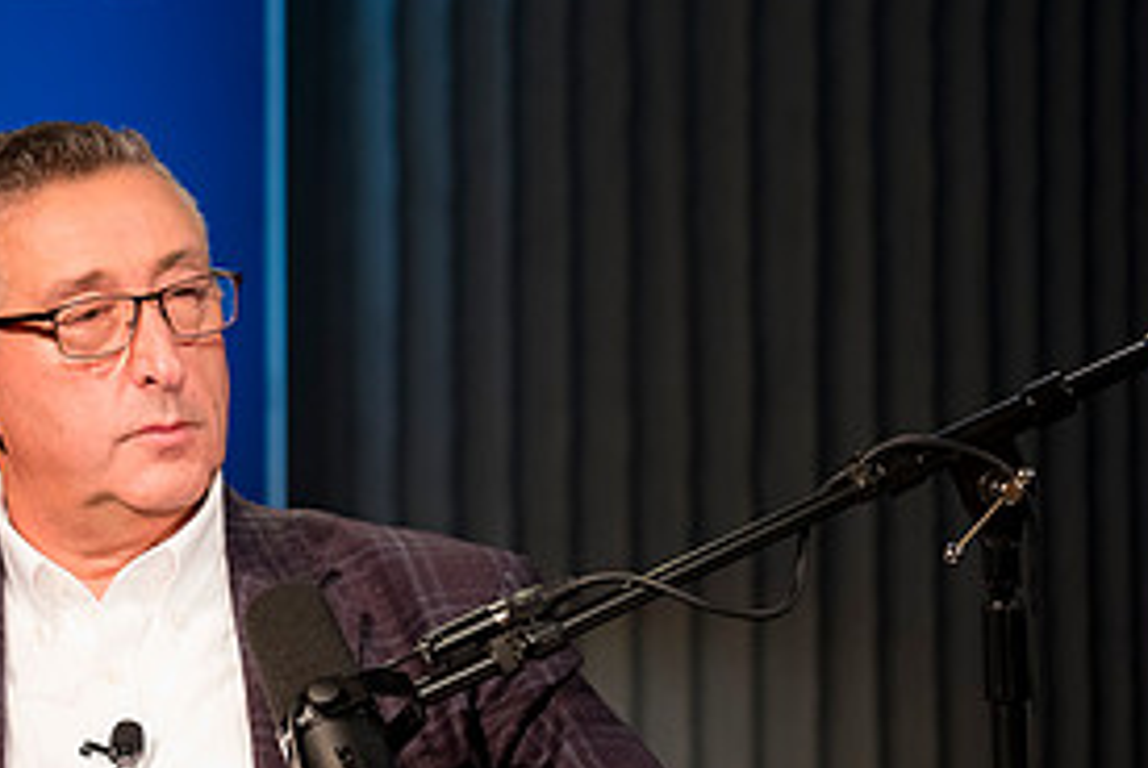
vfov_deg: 3.0
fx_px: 14525
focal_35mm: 455
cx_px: 120
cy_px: 448
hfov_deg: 4.5
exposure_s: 1/125
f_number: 2.8
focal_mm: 200
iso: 1250
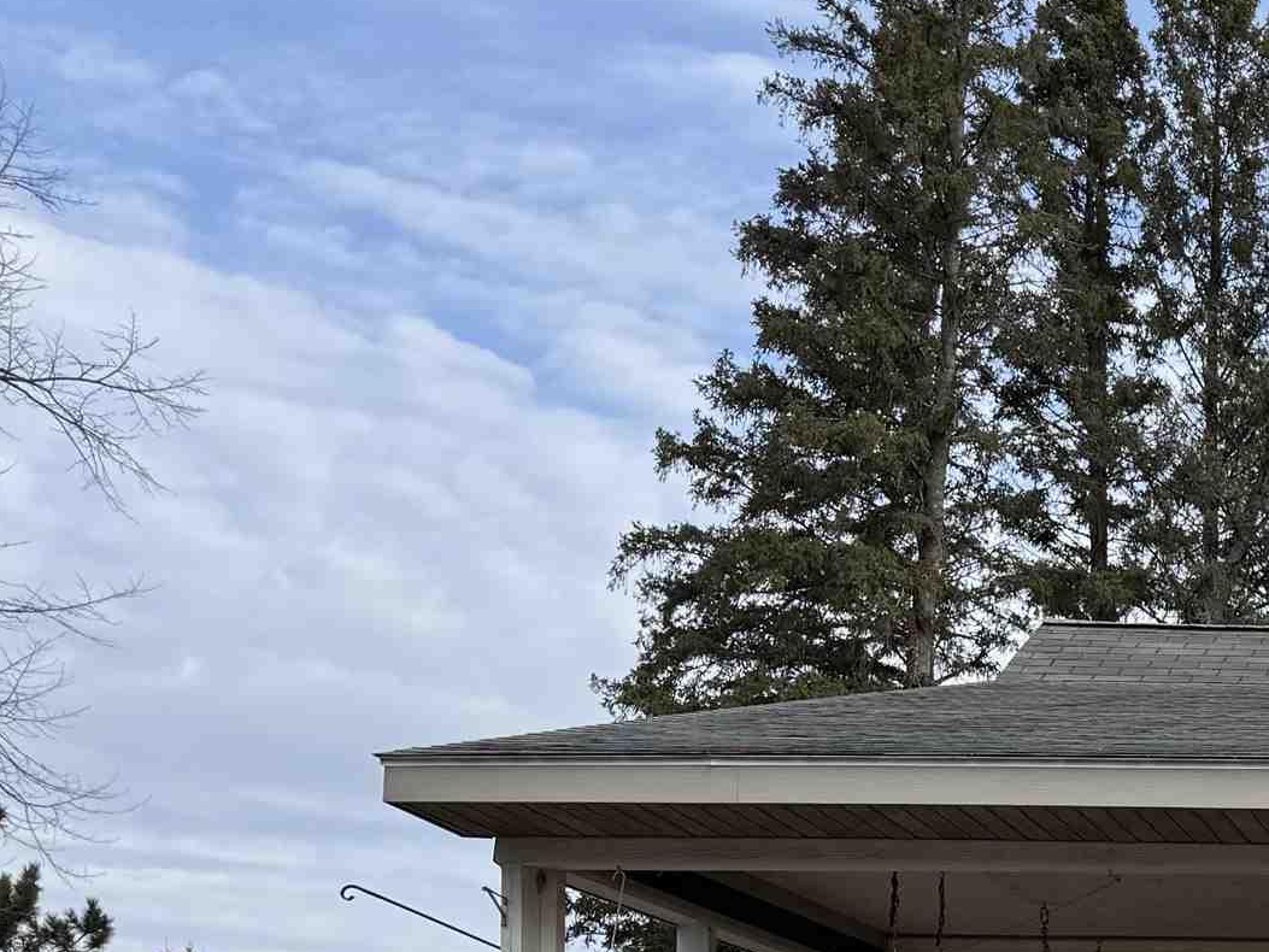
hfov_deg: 23.3
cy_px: 1254
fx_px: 2566
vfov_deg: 19.3
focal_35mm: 70
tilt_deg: +2.6
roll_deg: +0.3
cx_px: 1810
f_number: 1.78
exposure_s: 1/1524
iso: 80
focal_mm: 6.76
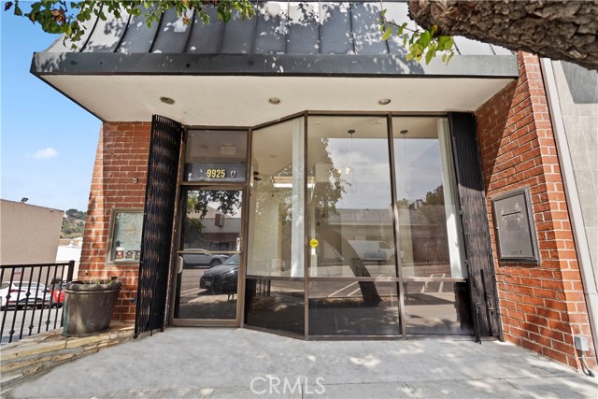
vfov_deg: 73.8
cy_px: 200
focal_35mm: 16
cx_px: 299
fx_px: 266
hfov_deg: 96.7
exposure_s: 1/400
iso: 100
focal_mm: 16
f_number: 5
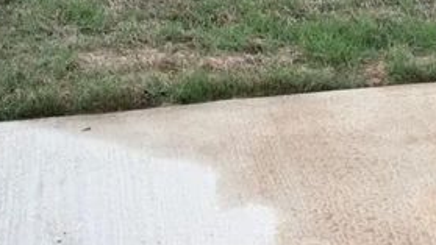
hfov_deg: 22.2
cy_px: -265
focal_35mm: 96
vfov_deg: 11.3
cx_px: 253
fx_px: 1110
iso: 100
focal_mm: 6.76
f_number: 1.78
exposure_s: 1/121
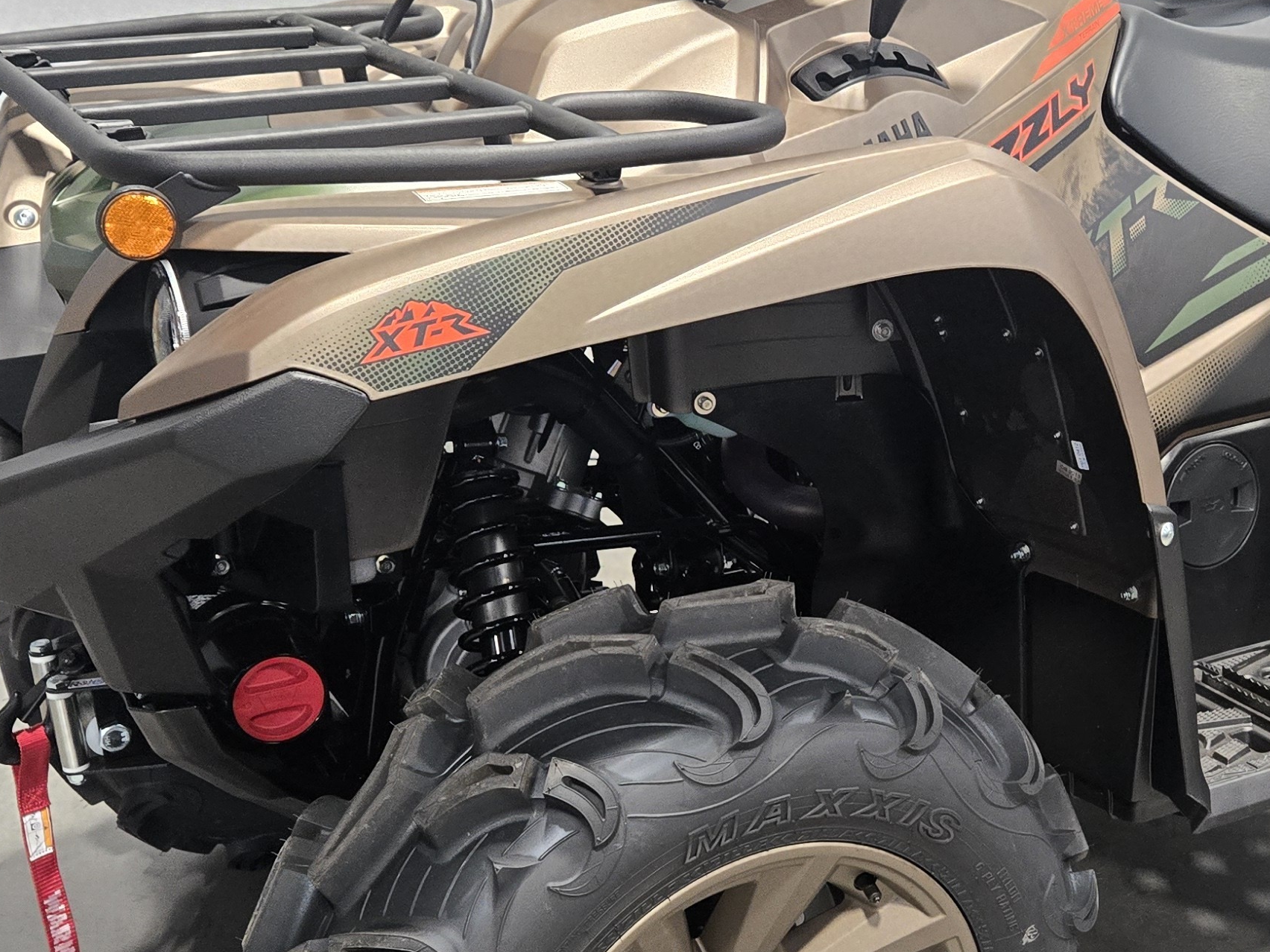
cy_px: 535
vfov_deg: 27.0
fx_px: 1981
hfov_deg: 35.1
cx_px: 874
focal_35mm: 54
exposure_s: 1/120
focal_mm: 5.4
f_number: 1.8
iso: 500
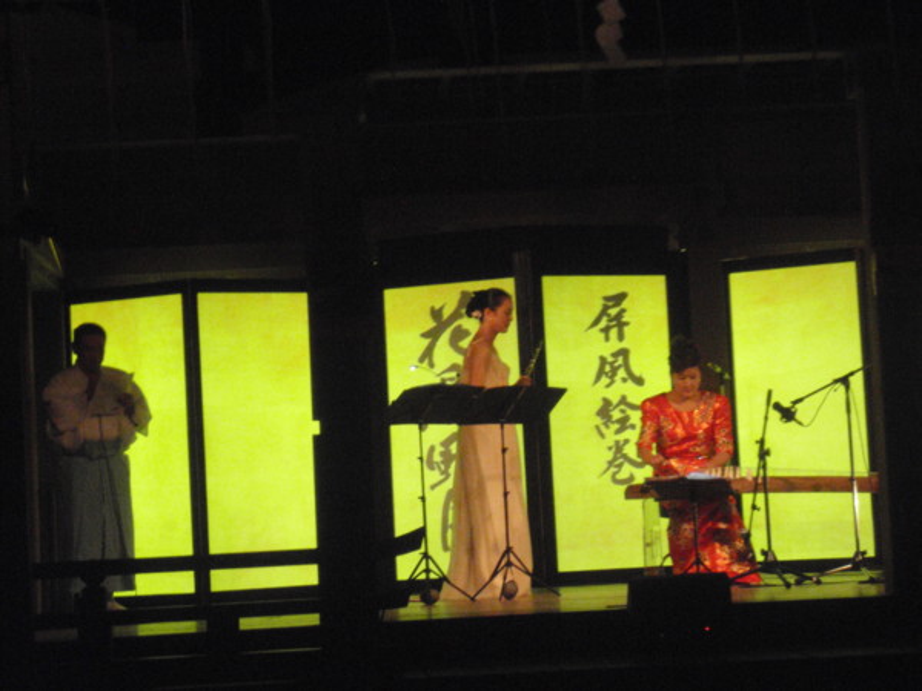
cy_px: 346
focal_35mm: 102
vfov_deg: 14.5
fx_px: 2717
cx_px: 461
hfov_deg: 19.3
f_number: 5.1
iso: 800
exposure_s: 1/15
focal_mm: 18.2
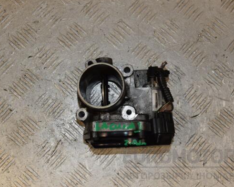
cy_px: 93
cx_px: 114
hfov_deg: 34.1
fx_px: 381
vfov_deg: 27.6
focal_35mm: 55
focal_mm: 32
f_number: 10
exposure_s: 1/200
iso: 800
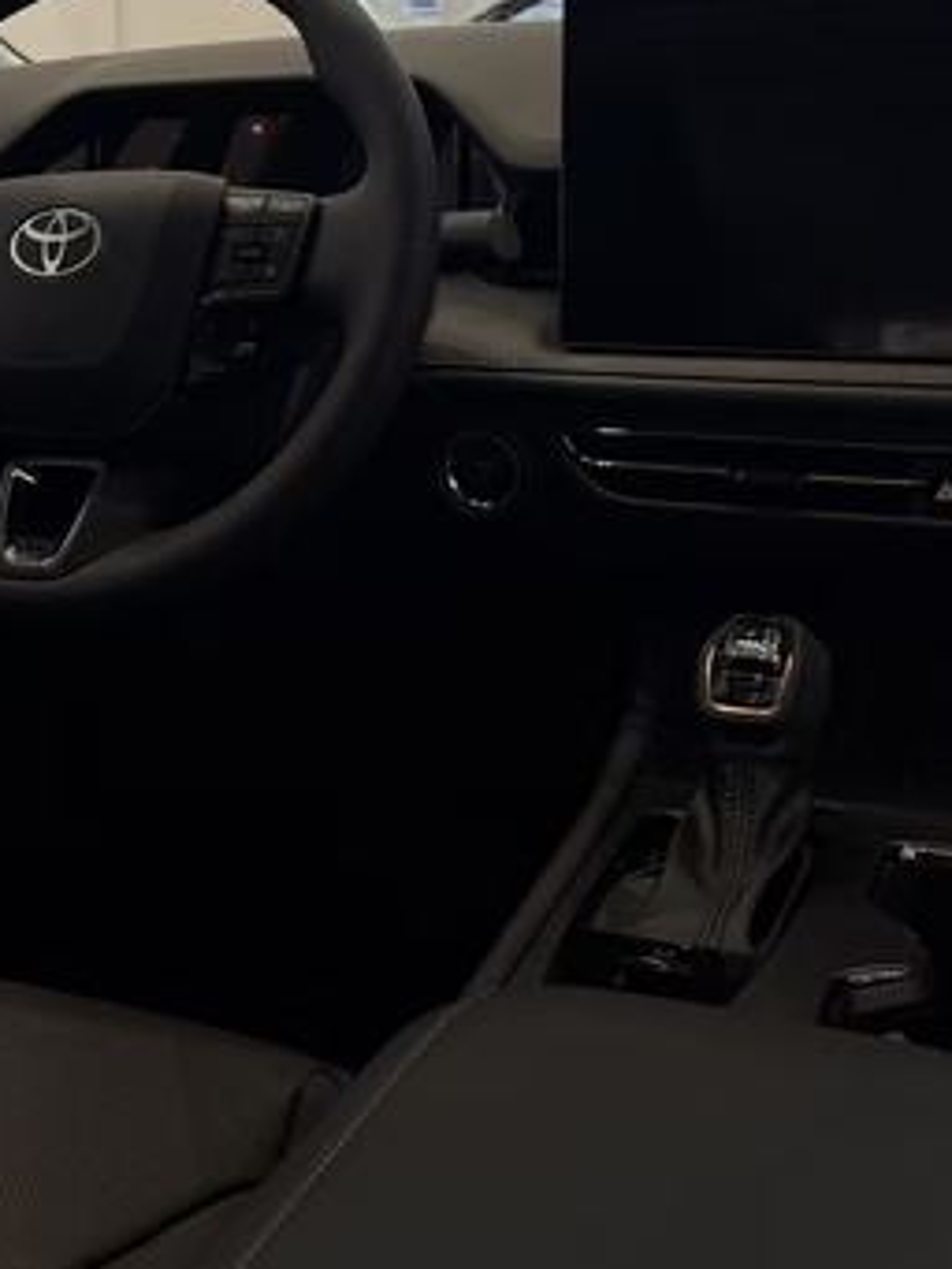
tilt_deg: -1.8
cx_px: 100
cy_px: 104
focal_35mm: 54
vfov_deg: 33.5
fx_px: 1979
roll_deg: +1.7
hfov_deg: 26.2
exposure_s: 1/100
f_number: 1.78
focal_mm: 6.76
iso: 80
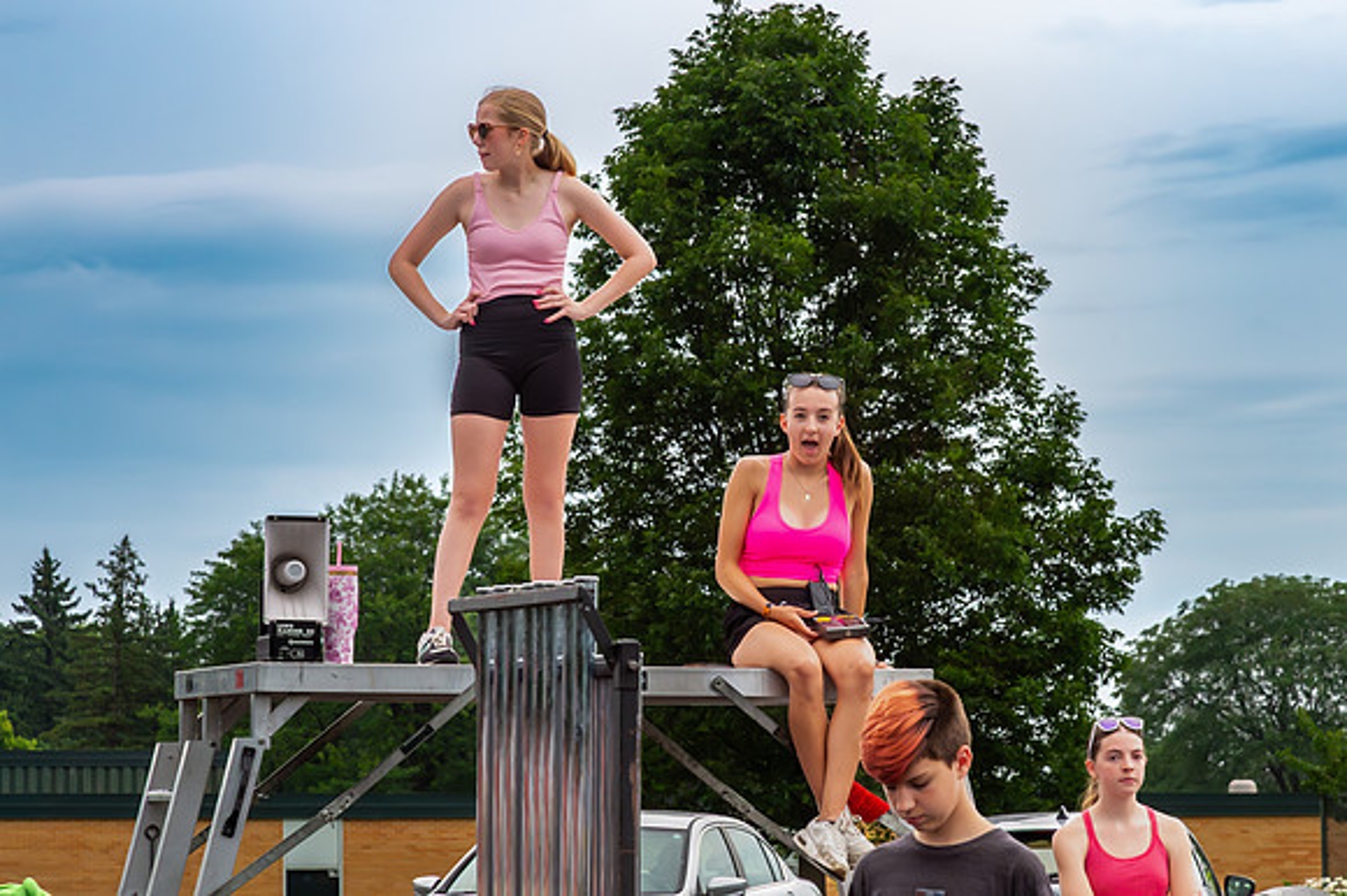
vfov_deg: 9.3
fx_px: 5482
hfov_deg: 14.0
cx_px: 823
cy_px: 476
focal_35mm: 147
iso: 1250
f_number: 13
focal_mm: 120
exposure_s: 1/1250
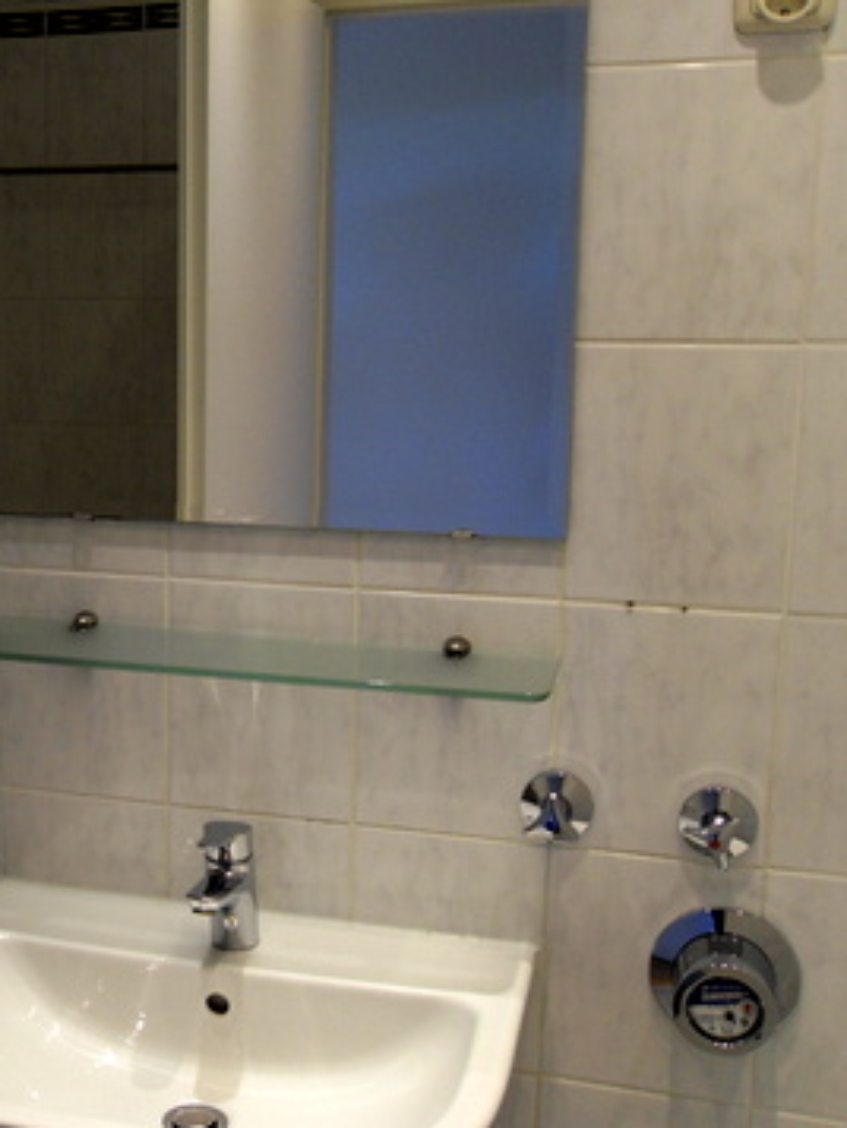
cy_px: 562
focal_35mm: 47
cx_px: 145
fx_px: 1532
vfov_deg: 40.4
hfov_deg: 30.0
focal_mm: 6.3
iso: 80
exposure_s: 1/45
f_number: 3.5
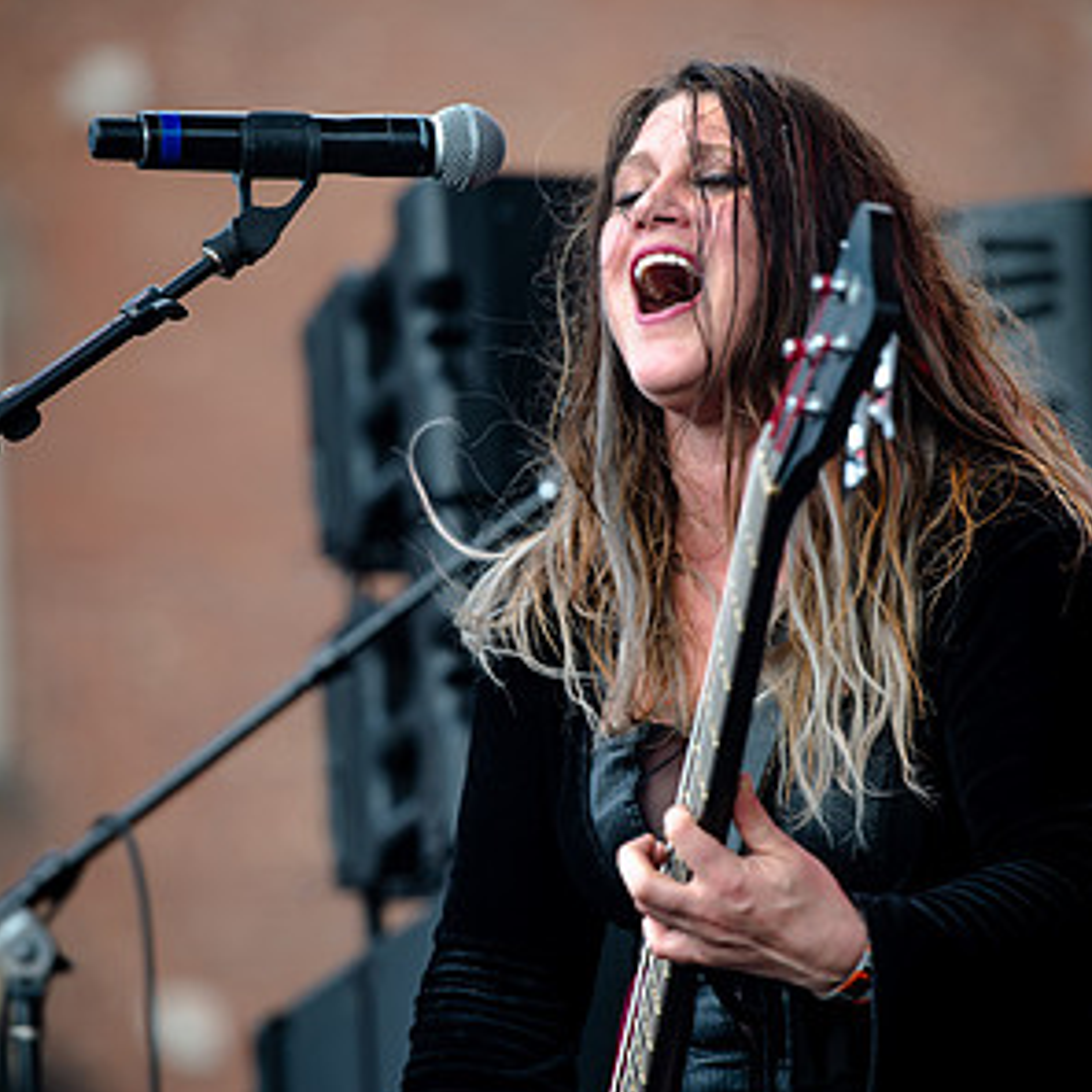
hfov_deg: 7.1
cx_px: 548
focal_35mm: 245
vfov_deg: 7.1
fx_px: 8744
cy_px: 557
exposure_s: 1/640
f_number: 4
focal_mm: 190
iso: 200
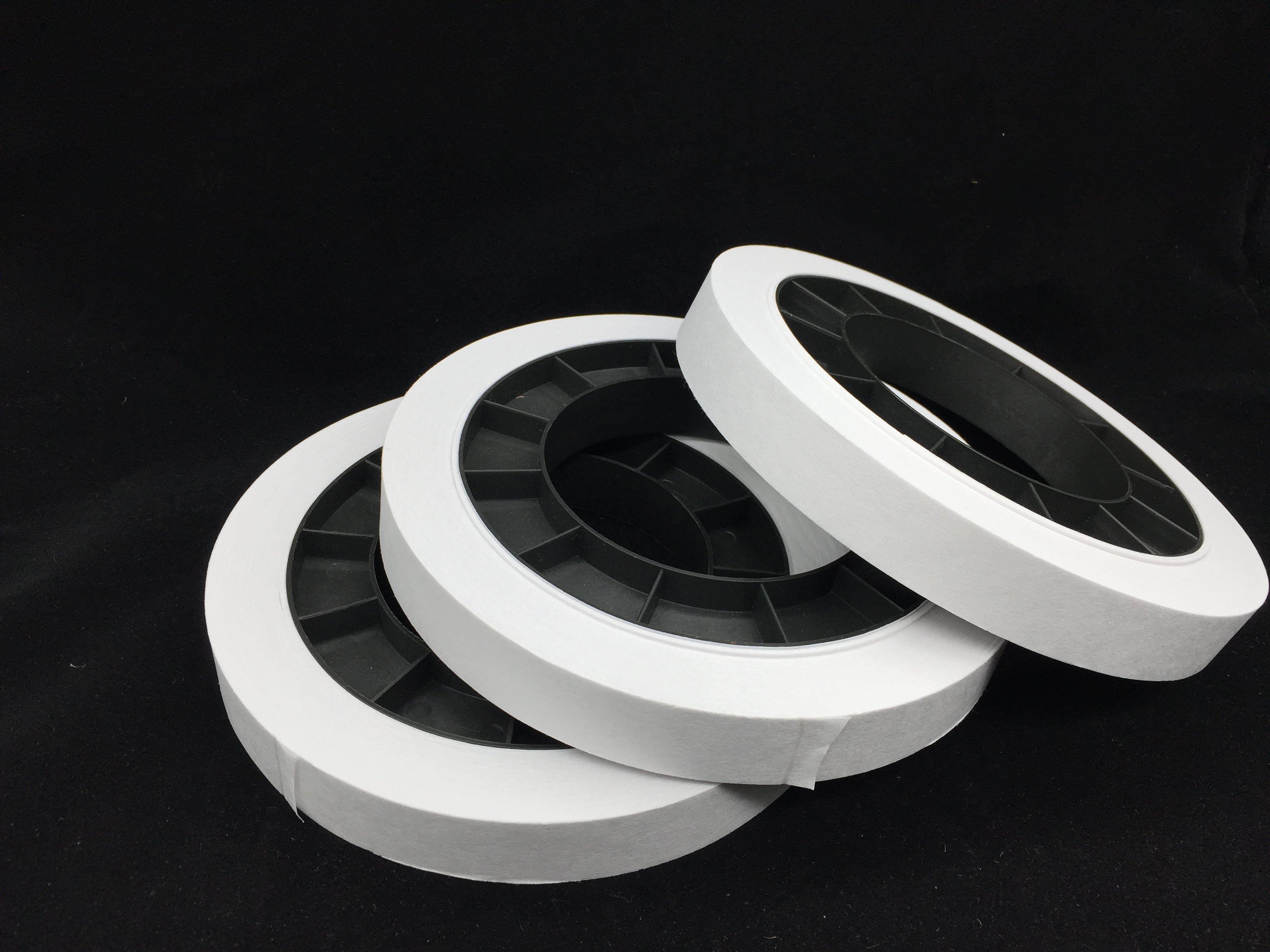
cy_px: 476
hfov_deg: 61.7
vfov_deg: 48.2
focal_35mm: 29
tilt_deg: -37.1
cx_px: 635
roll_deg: -7.0
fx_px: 1064
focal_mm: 4.15
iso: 32
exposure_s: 1/370
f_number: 2.2
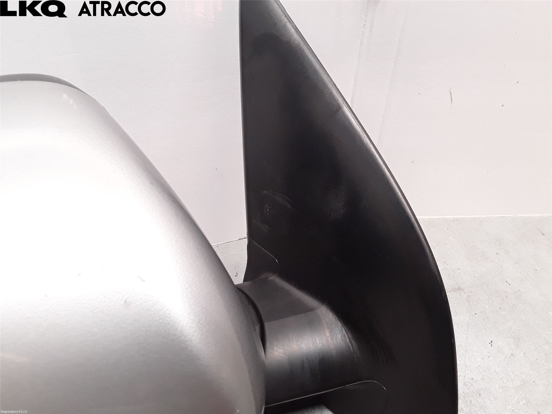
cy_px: 207
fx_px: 446
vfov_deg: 49.7
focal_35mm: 28
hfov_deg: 63.4
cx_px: 276
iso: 100
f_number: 1.9
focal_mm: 2.91
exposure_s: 1/100
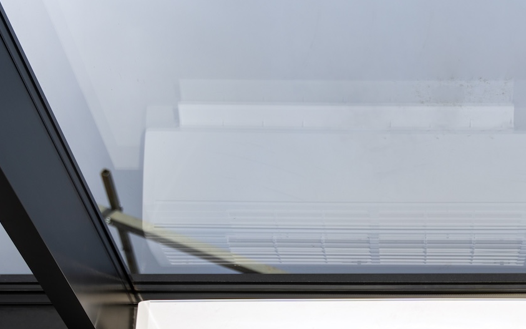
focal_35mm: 85
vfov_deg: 15.2
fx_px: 1219
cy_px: 311
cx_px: 459
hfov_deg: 23.8
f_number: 2.8
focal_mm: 37
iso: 100
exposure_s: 1/800
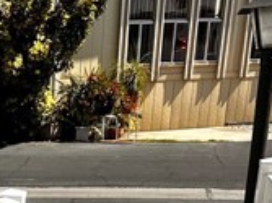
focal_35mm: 92
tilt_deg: -22.6
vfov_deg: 13.9
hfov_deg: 19.7
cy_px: 387
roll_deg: +4.0
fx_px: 722
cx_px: -80
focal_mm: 6.86
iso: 80
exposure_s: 1/4545
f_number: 1.78
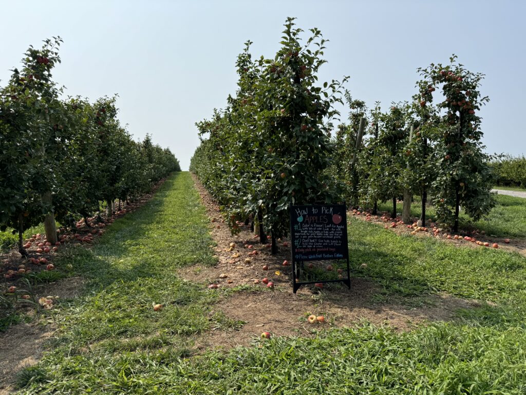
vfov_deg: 56.8
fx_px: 365
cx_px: 263
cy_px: 198
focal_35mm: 24
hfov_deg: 71.6
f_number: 1.78
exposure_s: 1/4950
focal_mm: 6.76
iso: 80
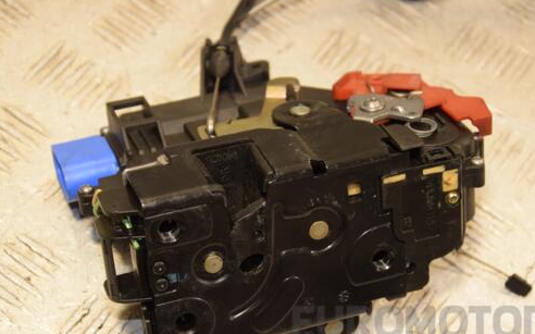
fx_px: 1414
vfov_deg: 13.5
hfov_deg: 21.4
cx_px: 272
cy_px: 177
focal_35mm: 97
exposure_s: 1/200
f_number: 5
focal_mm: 52
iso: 800
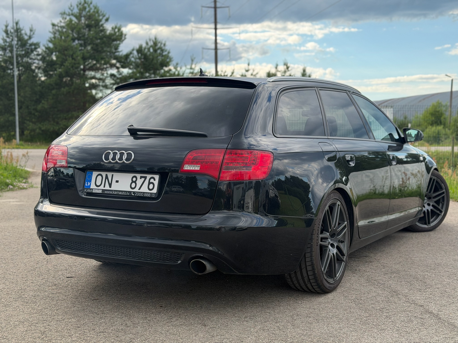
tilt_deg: -4.0
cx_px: 229
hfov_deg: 39.7
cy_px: 172
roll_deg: +0.6
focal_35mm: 48
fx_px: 635
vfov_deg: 30.3
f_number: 1.78
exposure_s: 1/1715
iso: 80
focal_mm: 6.76
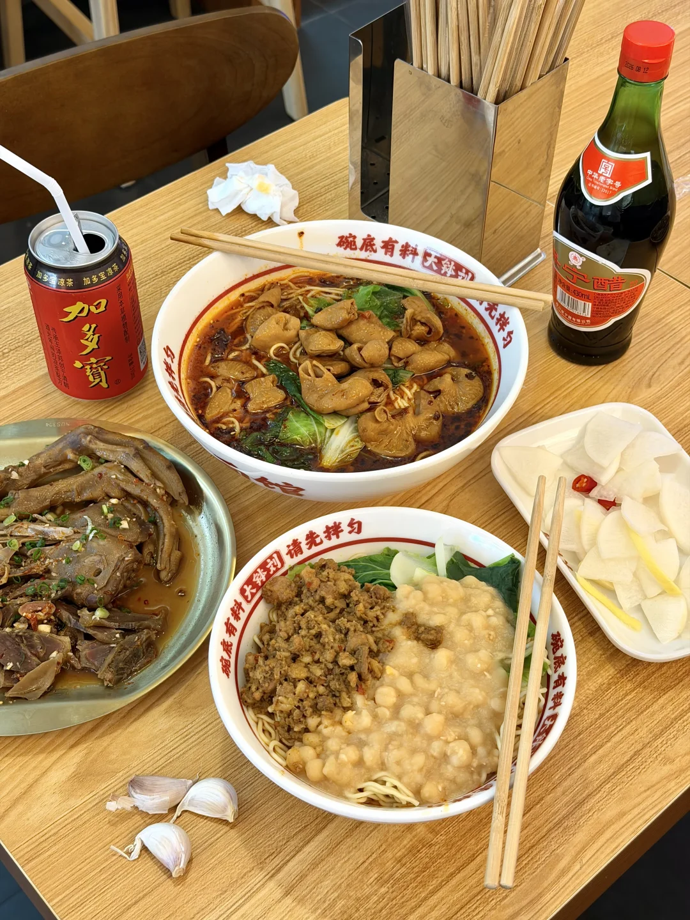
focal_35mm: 48
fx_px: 1276
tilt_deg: -47.4
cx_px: 345
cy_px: 460
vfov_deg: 39.7
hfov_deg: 30.3
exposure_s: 1/100
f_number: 1.78
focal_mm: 6.76
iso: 80
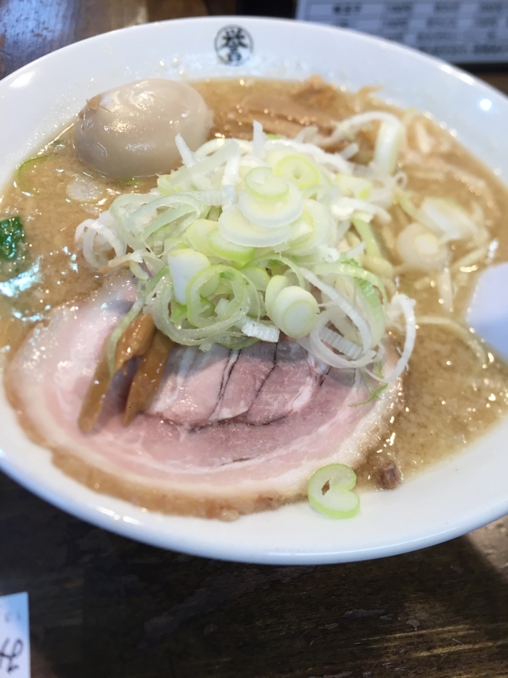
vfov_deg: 61.7
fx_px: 567
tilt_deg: -54.1
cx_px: 254
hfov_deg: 48.2
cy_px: 339
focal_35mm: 29
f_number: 2.2
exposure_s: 1/33
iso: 50
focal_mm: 4.15
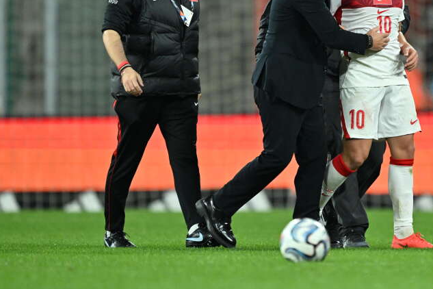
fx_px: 13614
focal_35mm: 1132
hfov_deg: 1.8
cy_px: 71
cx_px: 333
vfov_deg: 1.2
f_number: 4
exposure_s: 1/800
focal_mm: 560
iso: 2500
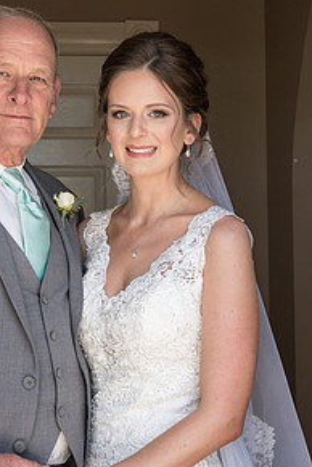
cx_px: 63
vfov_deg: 23.4
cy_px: 197
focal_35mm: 87
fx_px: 1131
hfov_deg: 15.6
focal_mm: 38
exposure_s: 1/200
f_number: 5.6
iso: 320
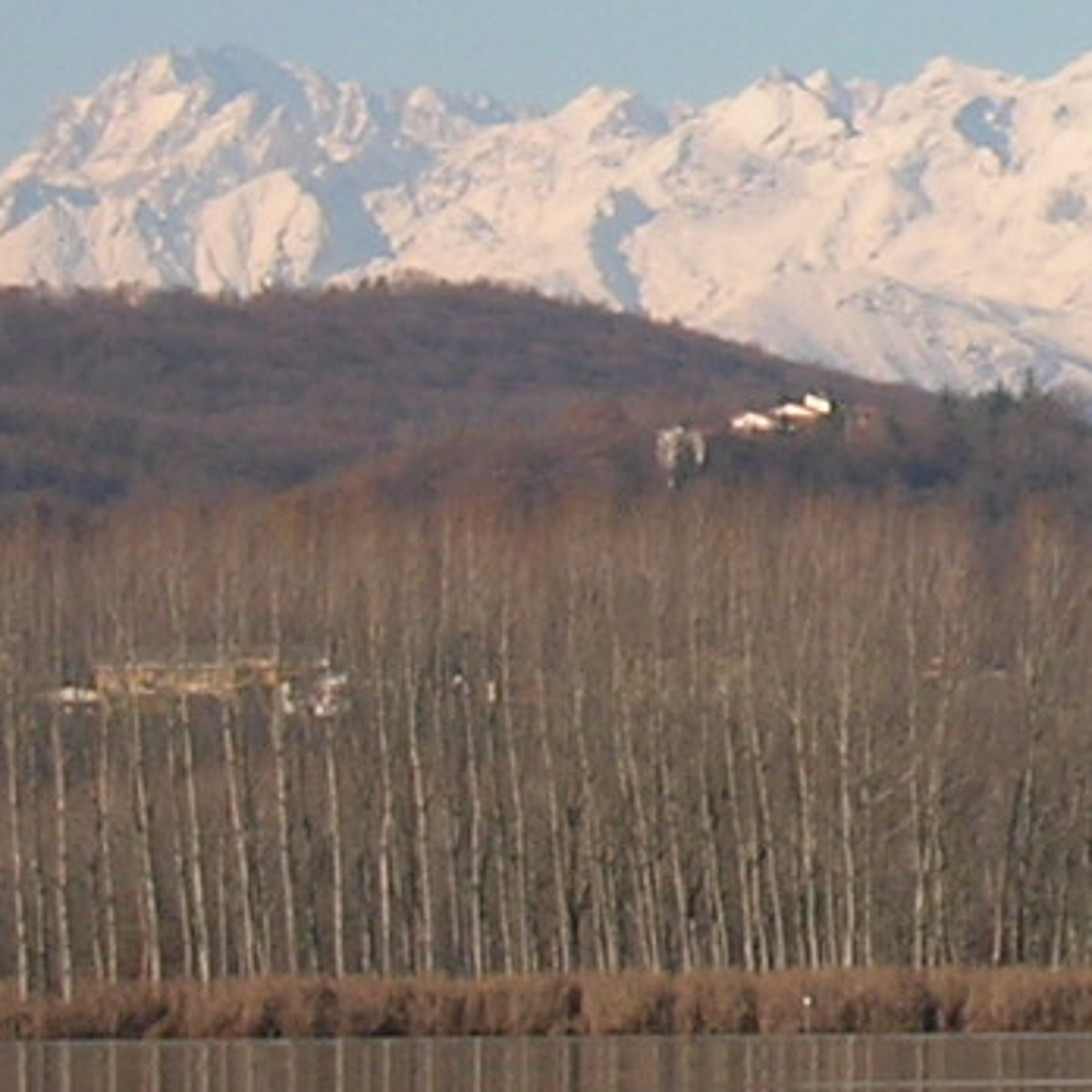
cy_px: 242
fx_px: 14776
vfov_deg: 4.2
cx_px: 2074
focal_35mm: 414
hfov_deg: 4.2
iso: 50
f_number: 8.2
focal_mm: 17.1
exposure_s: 1/153
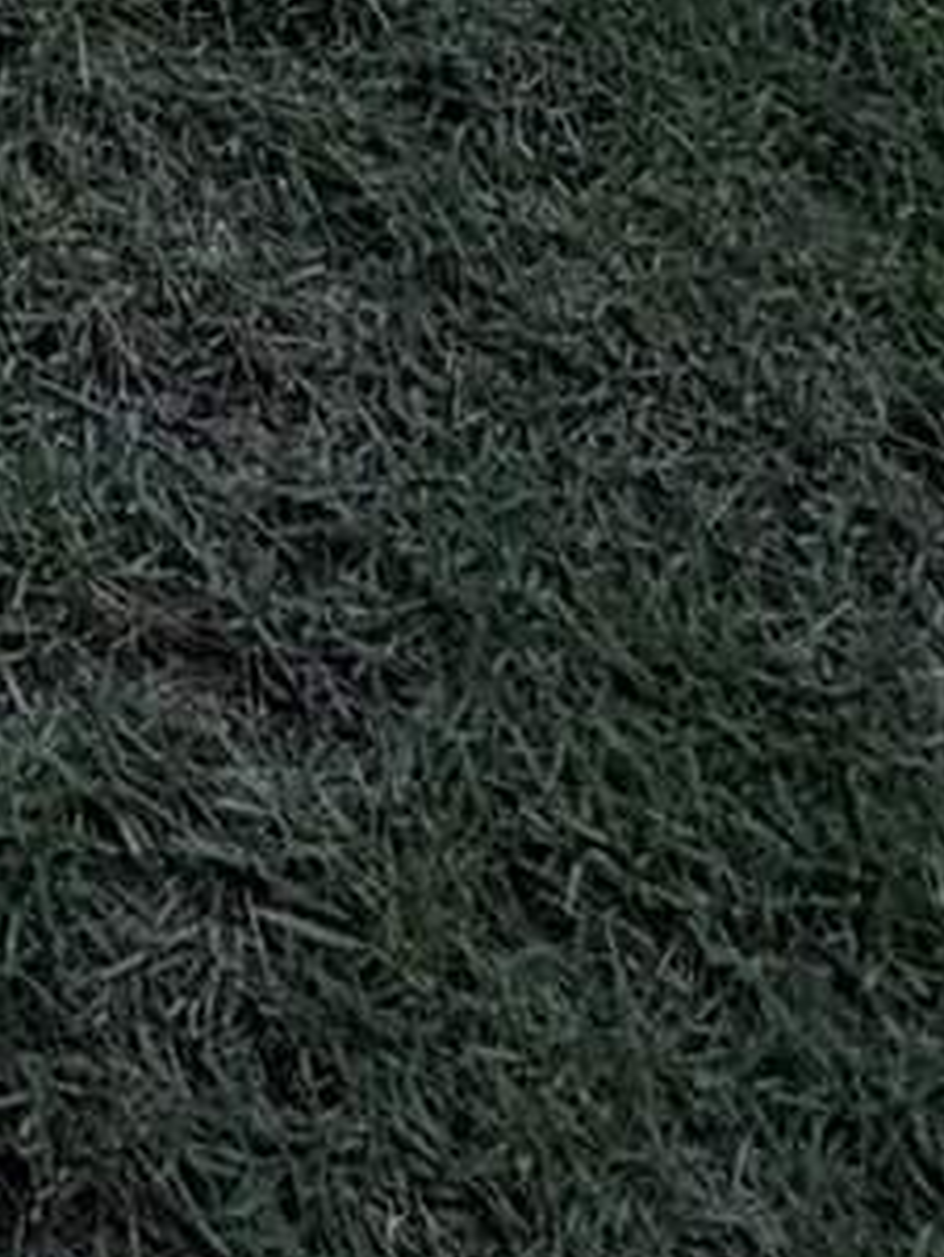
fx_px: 3888
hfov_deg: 11.0
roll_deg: +2.2
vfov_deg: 11.1
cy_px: -2560
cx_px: -1512
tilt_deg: -1.1
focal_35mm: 107
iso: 50
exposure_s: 1/318
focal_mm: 2.22
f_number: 2.2
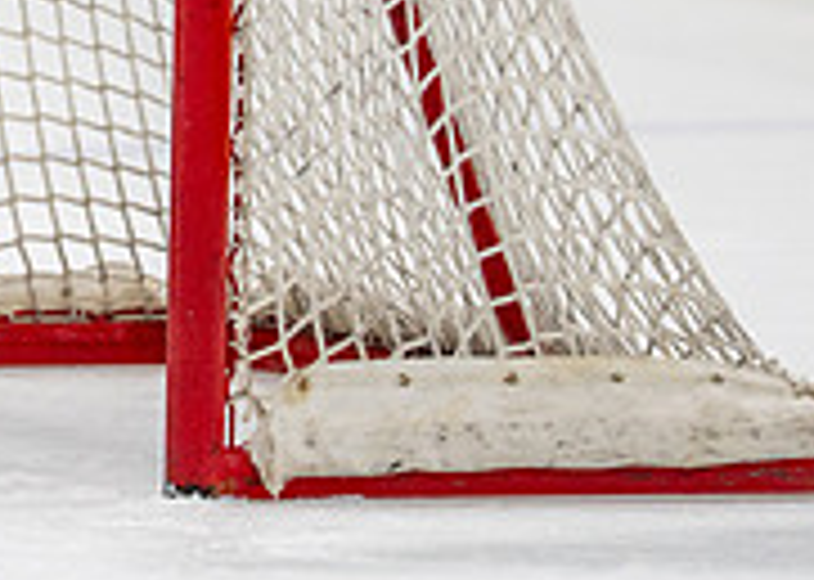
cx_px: -534
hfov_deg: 2.9
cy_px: -324
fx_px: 16009
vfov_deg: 2.1
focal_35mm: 693
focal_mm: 165
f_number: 2.8
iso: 1000
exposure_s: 1/1250
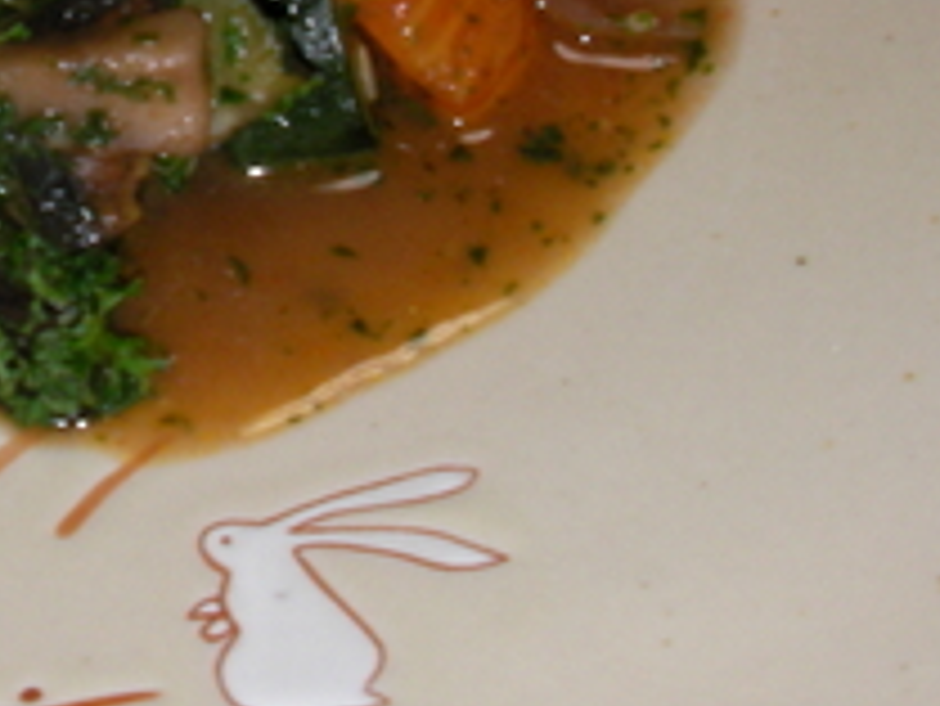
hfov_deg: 19.4
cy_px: 11
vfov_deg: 14.9
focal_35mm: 98
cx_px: -13
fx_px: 2663
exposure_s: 1/30
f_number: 5.6
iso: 100
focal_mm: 6.3
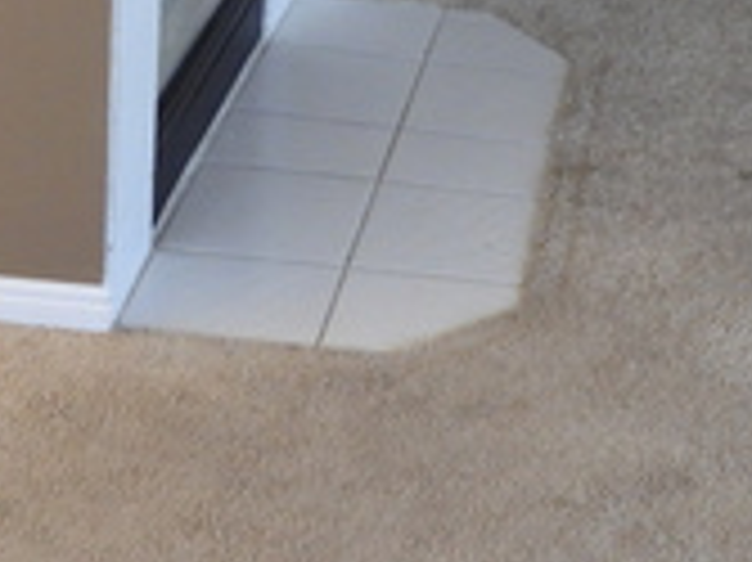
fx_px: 1997
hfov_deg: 19.4
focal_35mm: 92
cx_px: 1013
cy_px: -4
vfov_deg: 15.7
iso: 250
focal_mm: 4.3
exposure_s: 1/30
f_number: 2.8
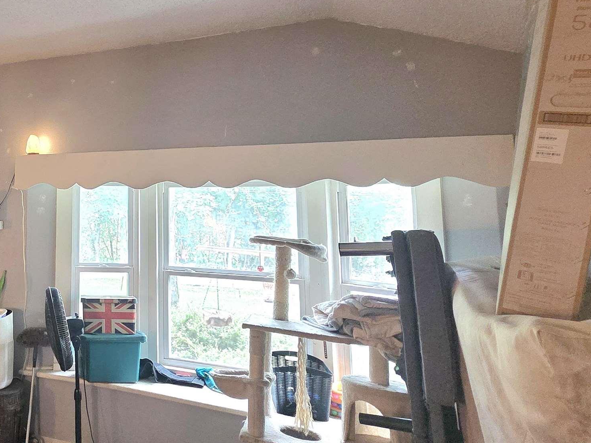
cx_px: 43
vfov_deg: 50.8
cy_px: 163
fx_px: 461
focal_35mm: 27
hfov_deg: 55.2
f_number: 2.2
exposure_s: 1/60.2
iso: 800
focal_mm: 2.2
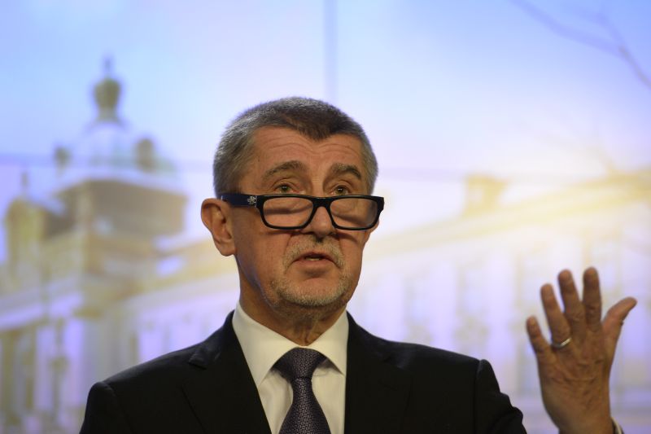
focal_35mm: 200
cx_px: 326
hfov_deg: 10.3
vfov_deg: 6.9
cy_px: 217
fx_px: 3616
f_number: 4
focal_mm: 200
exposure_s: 1/200
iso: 2000
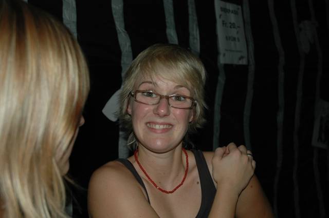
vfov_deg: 28.9
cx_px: 164
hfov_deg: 42.4
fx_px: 424
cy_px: 109
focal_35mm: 46
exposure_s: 1/60
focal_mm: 31
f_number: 4
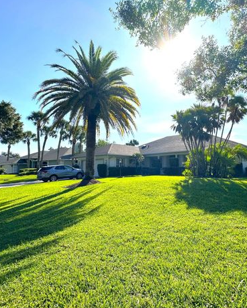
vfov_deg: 83.3
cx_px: 152
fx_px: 174
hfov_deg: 69.9
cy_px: 152
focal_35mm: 19
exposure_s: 1/2747
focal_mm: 2.22
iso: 40
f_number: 2.2
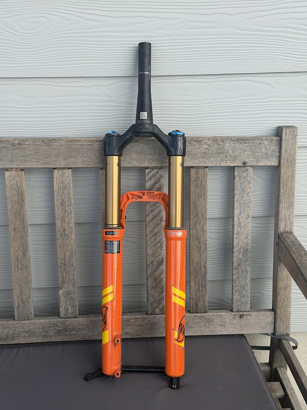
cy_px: 205
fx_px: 568
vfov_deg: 39.7
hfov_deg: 30.3
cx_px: 154
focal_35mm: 48
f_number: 1.78
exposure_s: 1/1264
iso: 64
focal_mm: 6.76
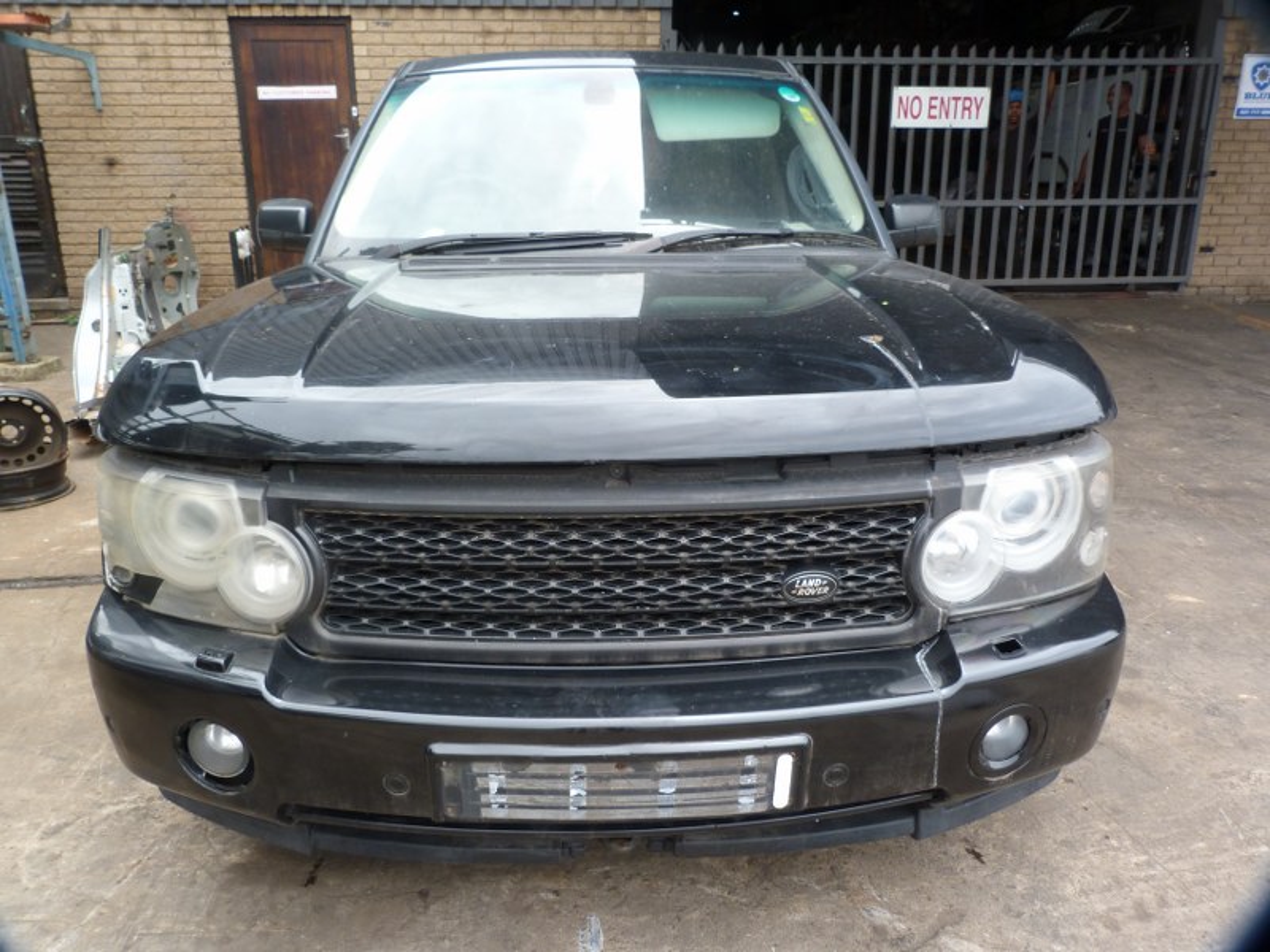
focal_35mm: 25
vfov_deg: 54.9
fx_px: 917
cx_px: 635
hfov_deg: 69.4
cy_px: 476
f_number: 4
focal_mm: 4.5
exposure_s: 1/100
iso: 80
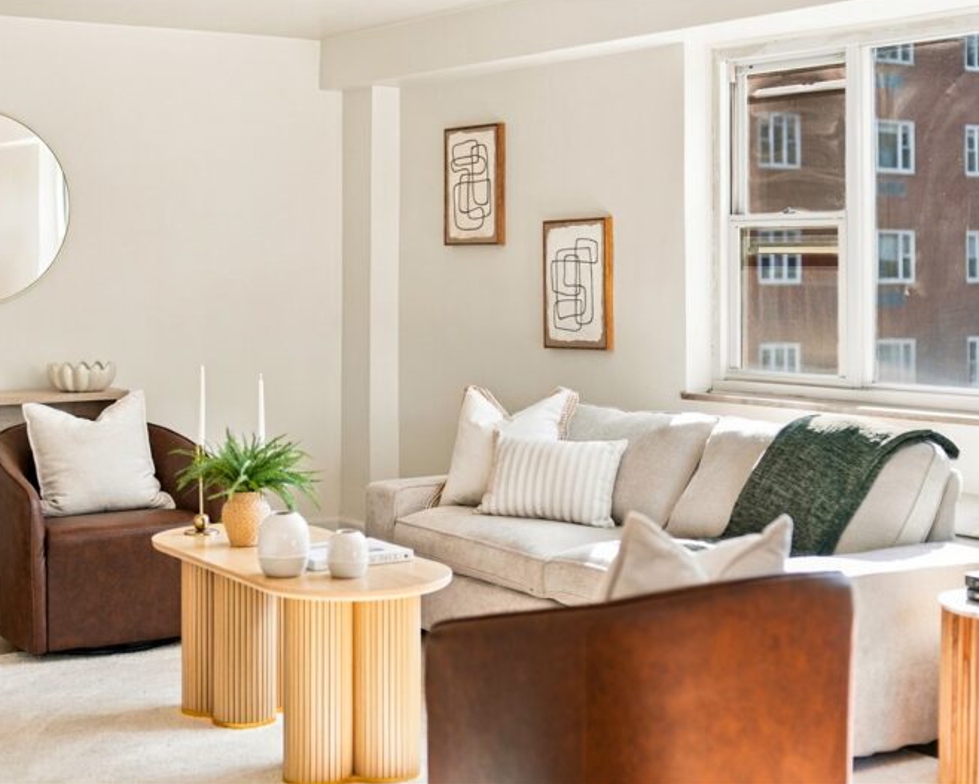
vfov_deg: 26.7
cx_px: 479
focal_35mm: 57
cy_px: 389
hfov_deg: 33.0
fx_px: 1652
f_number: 2
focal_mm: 50
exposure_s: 1/250
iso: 100
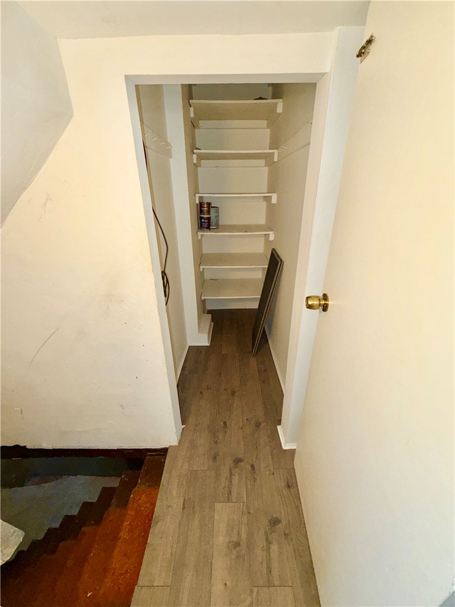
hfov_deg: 85.7
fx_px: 245
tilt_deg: -24.1
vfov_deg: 102.1
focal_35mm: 14
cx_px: 228
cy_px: 304
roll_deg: +0.1
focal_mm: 2.22
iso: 50
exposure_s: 1/60
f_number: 2.2
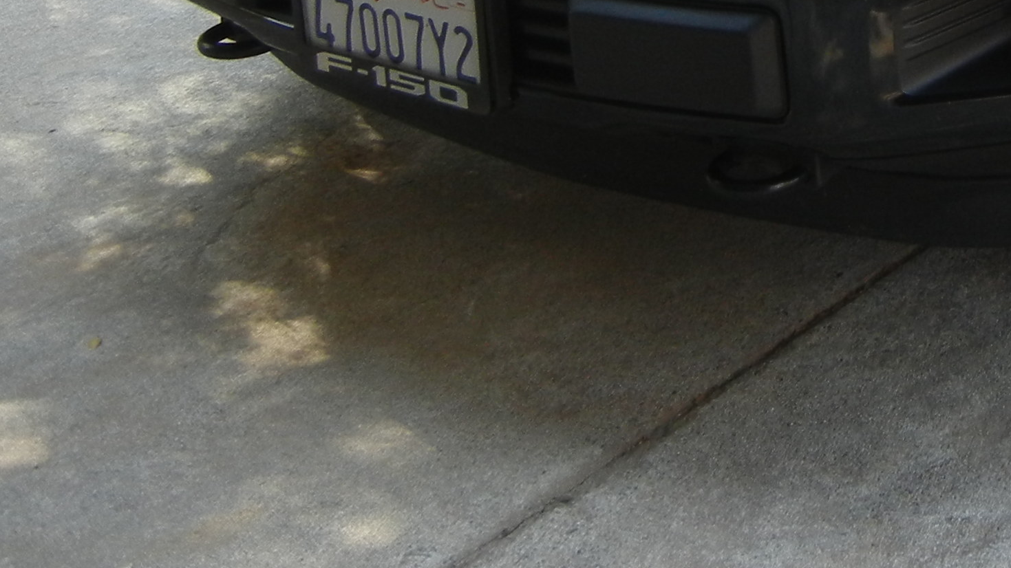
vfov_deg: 12.7
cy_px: -370
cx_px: 1167
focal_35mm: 89
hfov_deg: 22.3
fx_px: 2386
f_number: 3.5
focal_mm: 5.4
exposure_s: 1/70.2
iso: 160
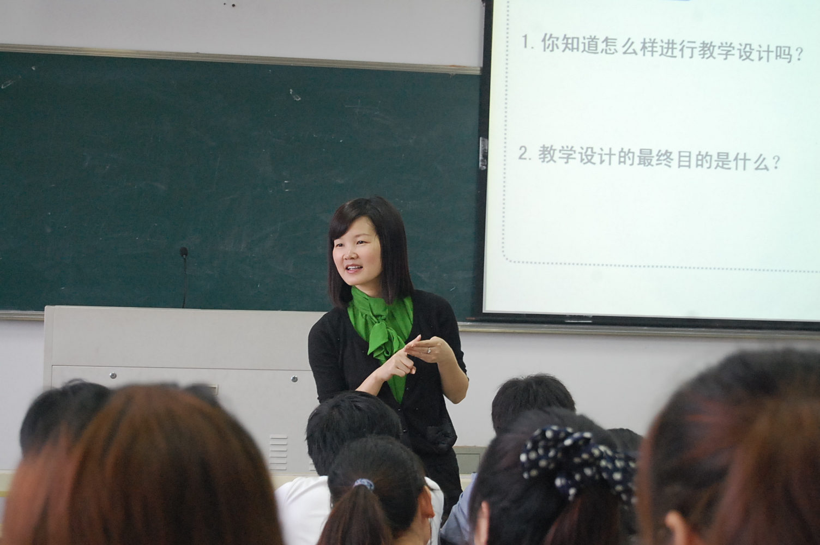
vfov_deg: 16.5
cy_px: 272
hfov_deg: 24.6
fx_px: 1877
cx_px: 410
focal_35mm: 82
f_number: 5.6
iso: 1400
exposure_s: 1/30
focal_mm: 55
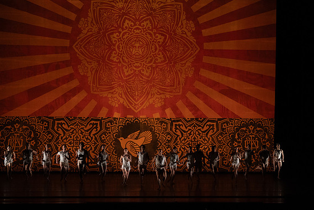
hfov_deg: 19.8
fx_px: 899
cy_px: 102
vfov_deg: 13.3
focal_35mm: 103
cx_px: 159
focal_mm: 100
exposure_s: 1/400
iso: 6400
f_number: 6.3
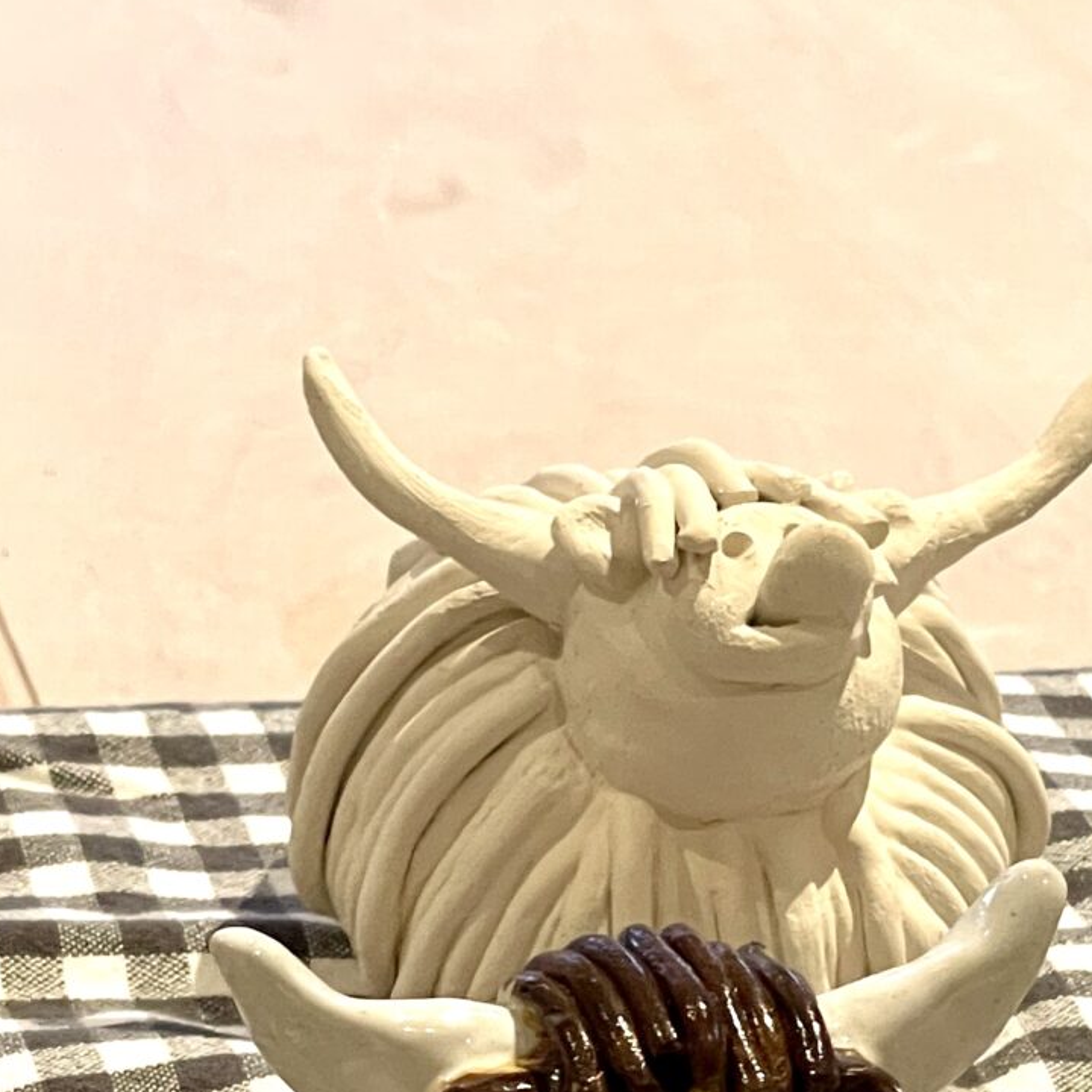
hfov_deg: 8.7
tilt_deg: -19.4
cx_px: 548
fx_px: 7174
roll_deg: -2.0
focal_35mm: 201
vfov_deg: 8.7
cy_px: 690
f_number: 2.2
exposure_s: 1/73
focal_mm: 7.5
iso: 200
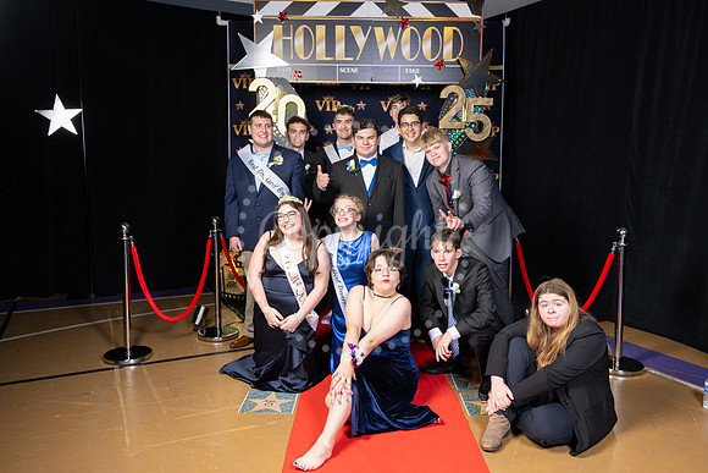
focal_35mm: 28
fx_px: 541
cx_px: 354
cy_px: 236
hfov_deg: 66.4
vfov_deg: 47.2
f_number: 8
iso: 400
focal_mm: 27.5
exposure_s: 1/125
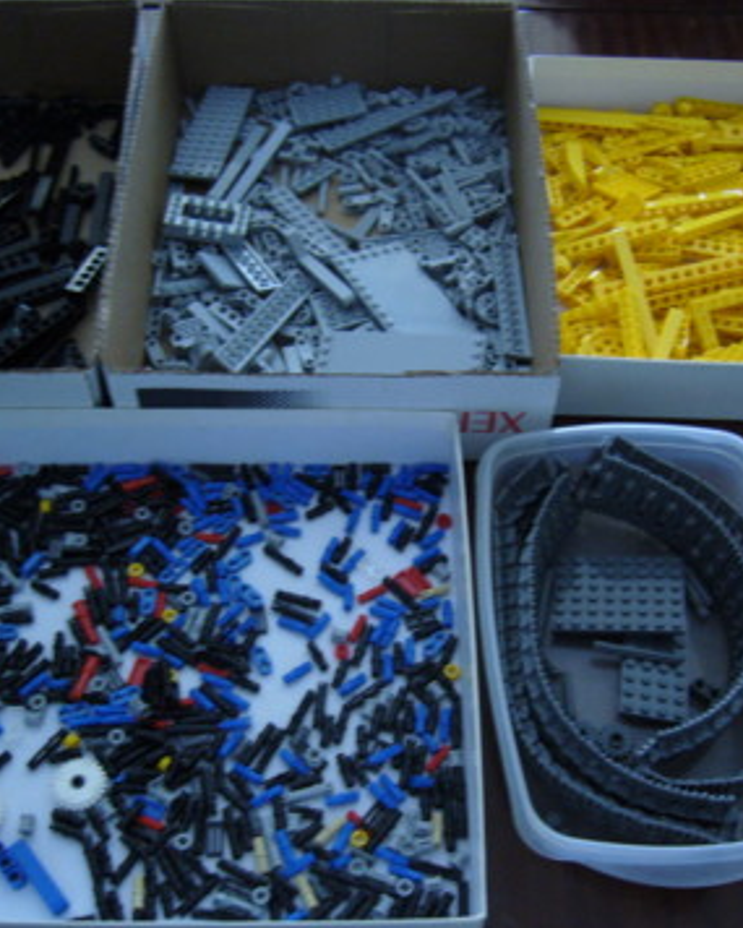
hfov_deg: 32.8
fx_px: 1264
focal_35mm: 46
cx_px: 373
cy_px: 464
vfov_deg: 40.3
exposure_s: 1/8
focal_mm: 5.8
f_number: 2.8
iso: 200
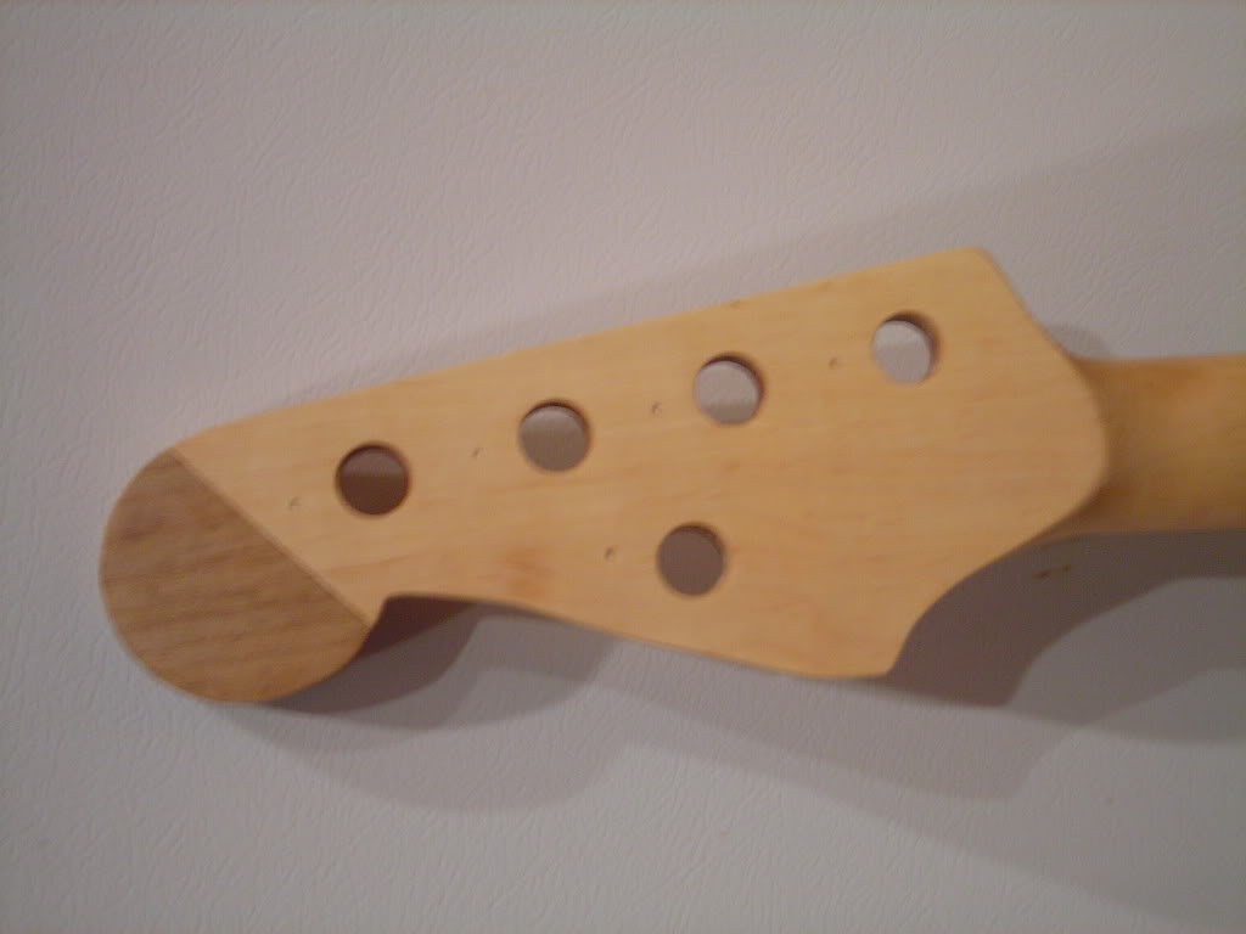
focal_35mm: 65
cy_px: 467
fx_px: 2340
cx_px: 623
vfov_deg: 22.6
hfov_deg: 29.8
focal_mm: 10.8
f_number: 3.9
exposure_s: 1/4
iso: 150
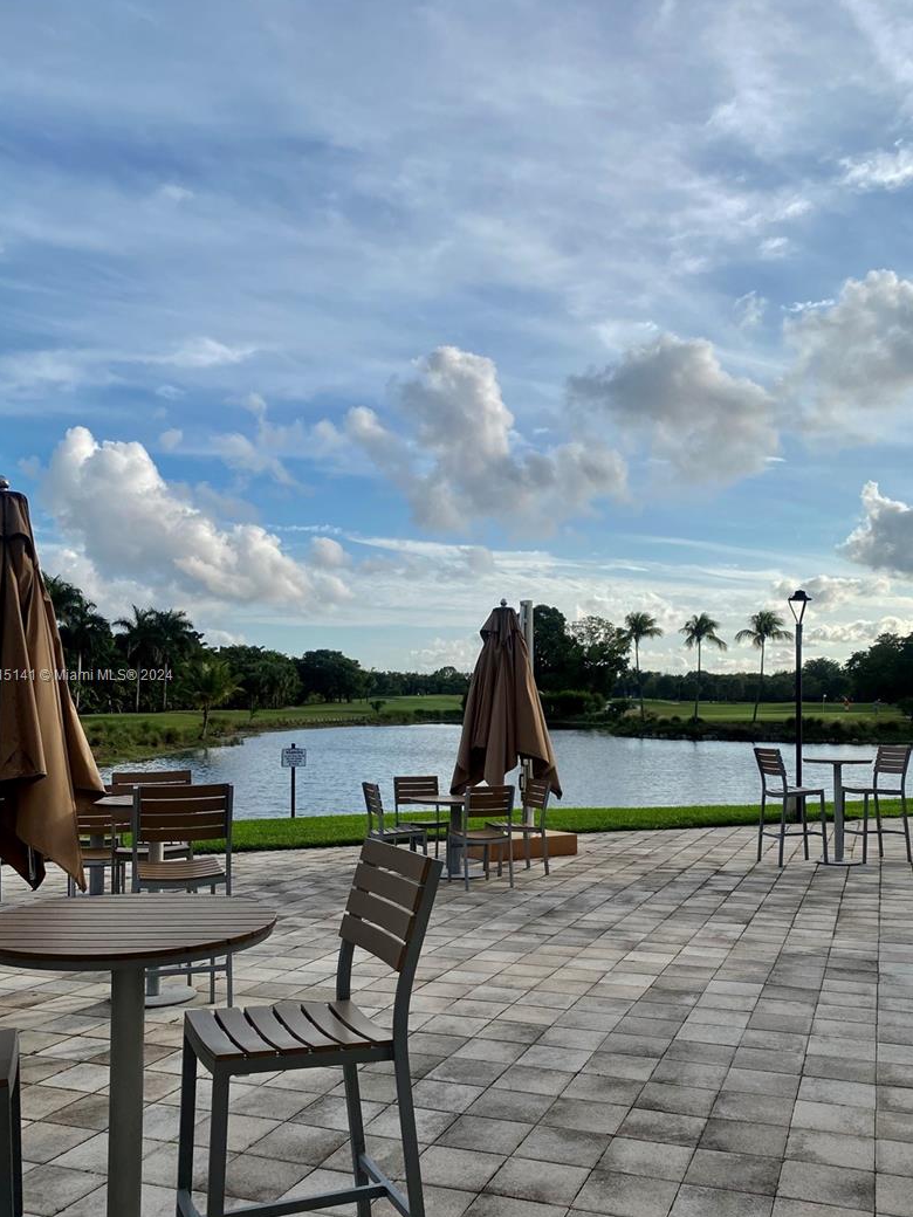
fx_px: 1055
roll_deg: +0.6
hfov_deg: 46.8
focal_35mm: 30
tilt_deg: +2.6
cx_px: 486
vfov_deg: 59.8
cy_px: 676
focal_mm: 4.25
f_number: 1.8
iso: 32
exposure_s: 1/3731
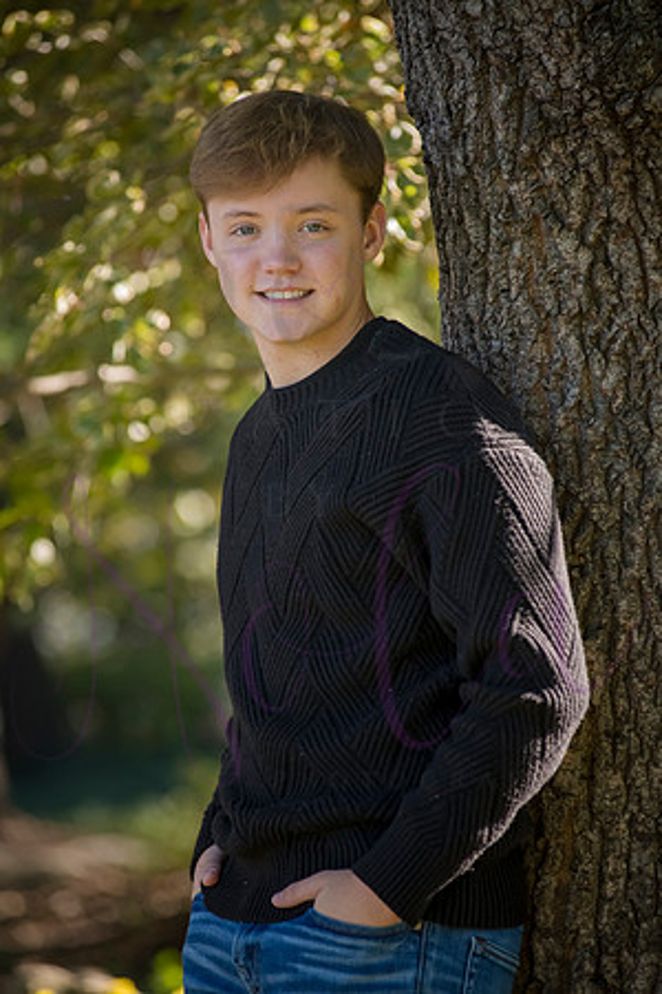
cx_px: 331
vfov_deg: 11.1
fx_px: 5103
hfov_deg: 7.4
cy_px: 497
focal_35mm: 185
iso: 800
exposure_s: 1/800
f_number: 5
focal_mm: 185
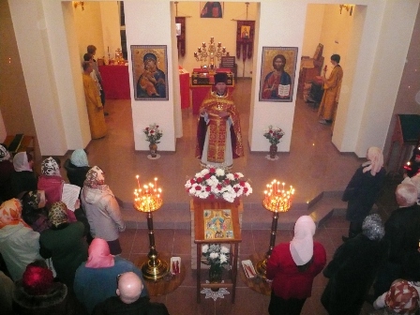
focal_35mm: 28
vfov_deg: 49.7
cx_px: 210
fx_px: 340
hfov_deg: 63.4
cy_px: 158
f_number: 2.8
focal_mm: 4.6
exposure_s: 1/30
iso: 400
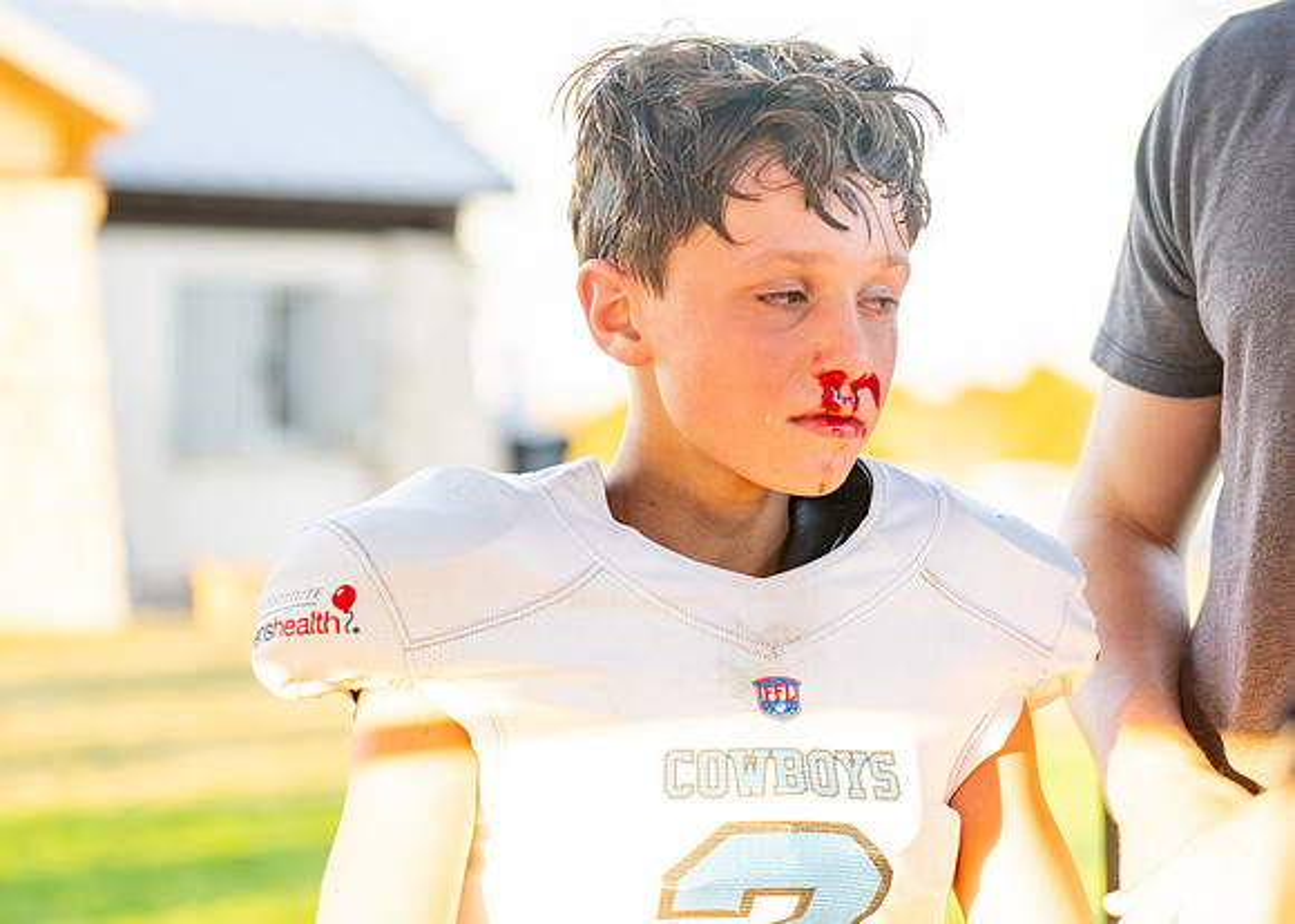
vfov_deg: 13.0
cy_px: 477
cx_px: 714
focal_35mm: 110
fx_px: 4047
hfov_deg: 18.2
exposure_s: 1/500
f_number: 2.8
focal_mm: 70
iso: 640
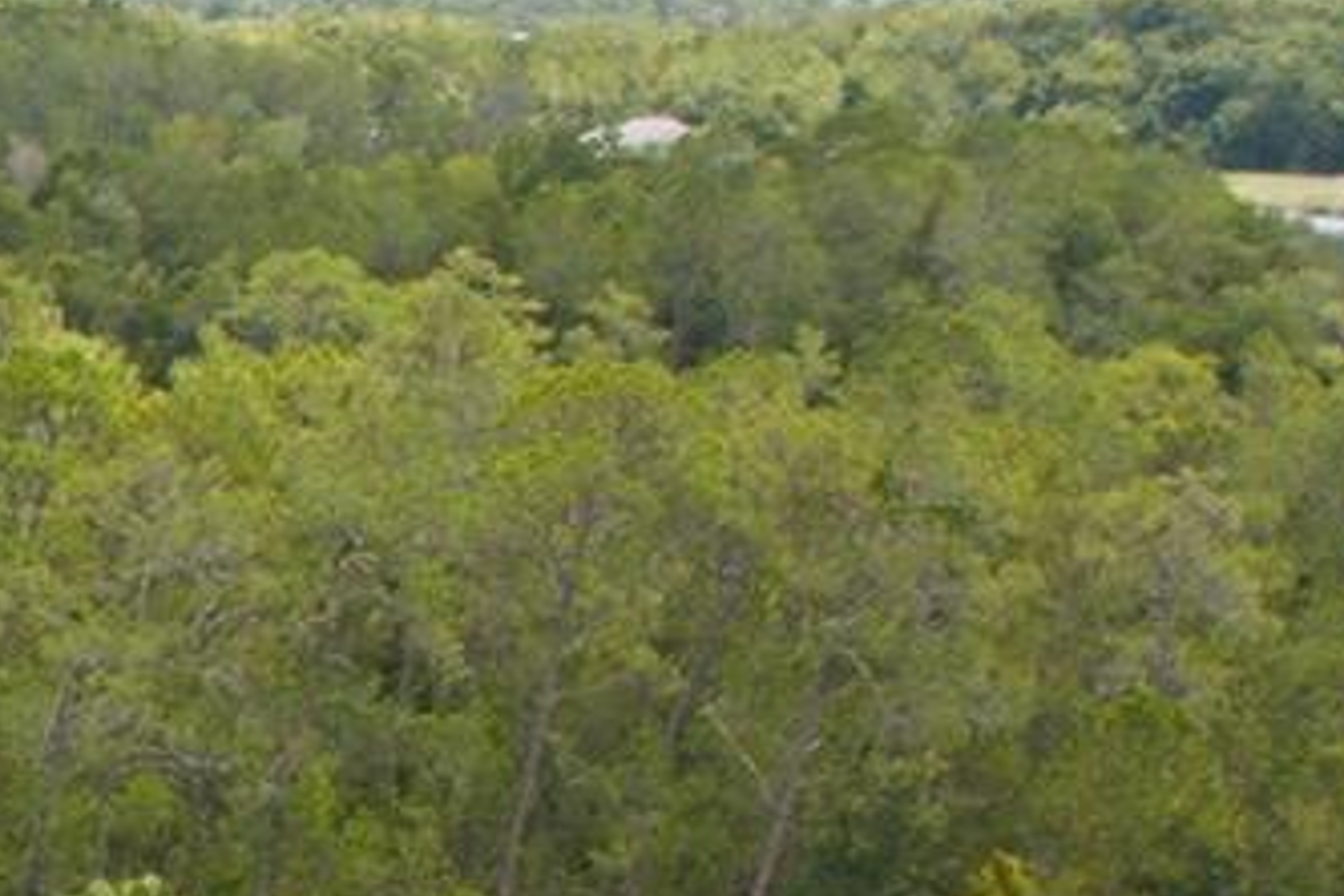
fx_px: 4480
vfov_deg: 9.9
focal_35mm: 120
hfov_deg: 14.3
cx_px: -1312
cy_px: 2198
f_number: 2.8
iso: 140
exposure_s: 1/1600
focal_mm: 12.3
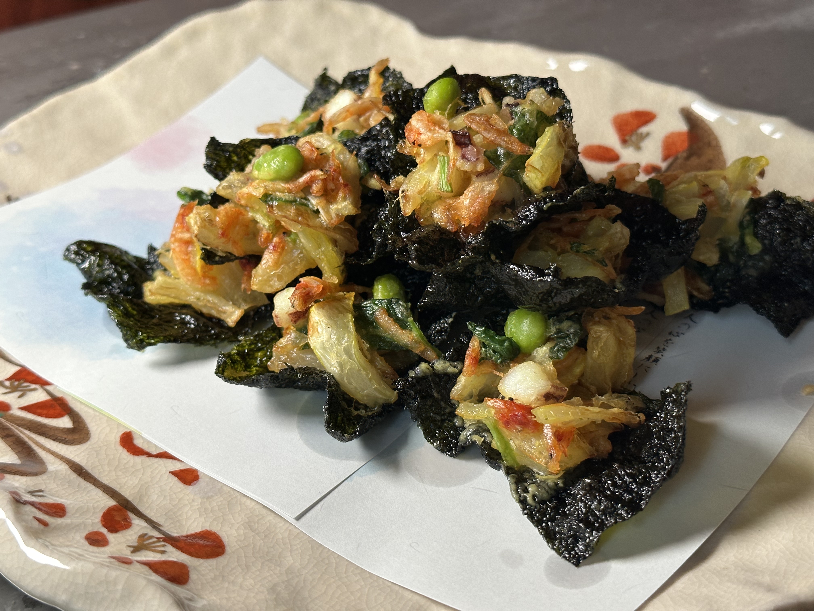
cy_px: 306
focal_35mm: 48
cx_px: 407
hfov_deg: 39.7
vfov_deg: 30.3
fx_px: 1129
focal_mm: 6.86
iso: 80
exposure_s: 1/78
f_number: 1.78
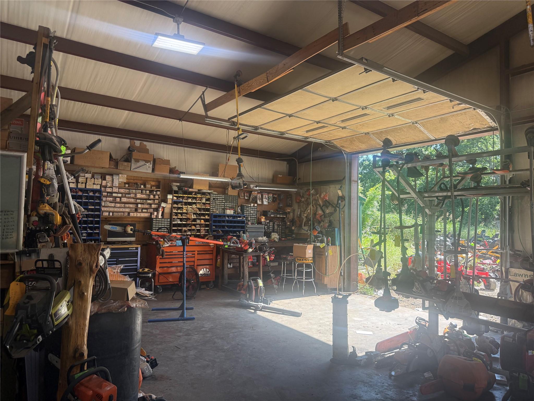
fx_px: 370
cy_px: 200
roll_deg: -2.3
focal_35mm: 24
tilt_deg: +3.4
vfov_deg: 56.8
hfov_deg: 71.6
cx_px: 267
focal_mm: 6.76
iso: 100
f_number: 1.78
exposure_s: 1/372
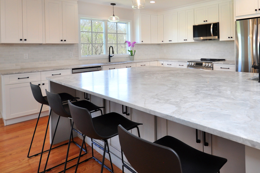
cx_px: 185
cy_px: 47
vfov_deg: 51.2
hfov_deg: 70.4
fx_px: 173
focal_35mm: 24
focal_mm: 10
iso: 320
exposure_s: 1/125
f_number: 4
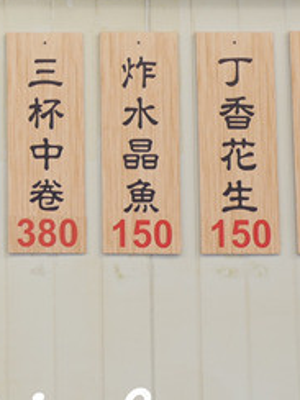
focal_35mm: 123
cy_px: -100
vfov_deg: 15.4
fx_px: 1421
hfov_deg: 11.7
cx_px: -108
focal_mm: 15
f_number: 1.7
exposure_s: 1/80
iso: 200
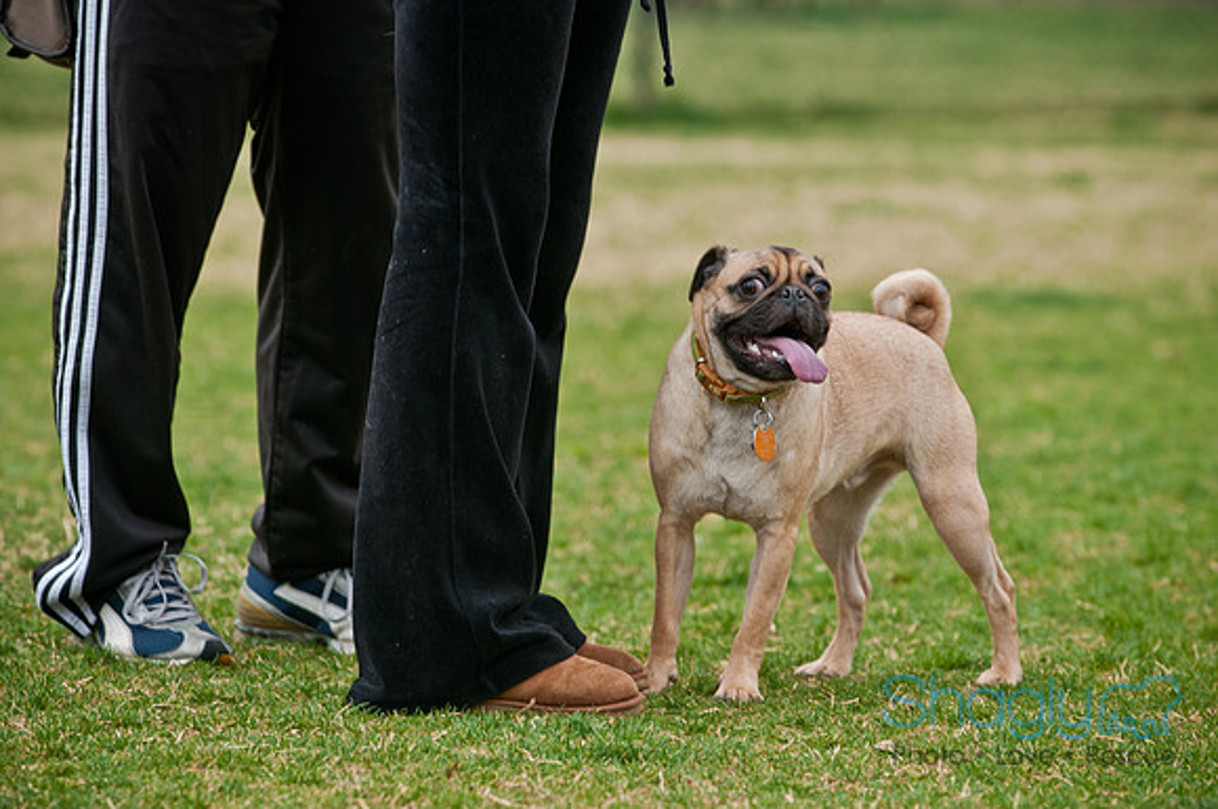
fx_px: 8362
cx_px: 609
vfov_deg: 5.5
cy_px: 404
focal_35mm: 248
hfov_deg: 8.3
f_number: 5
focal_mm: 165
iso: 200
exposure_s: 1/320
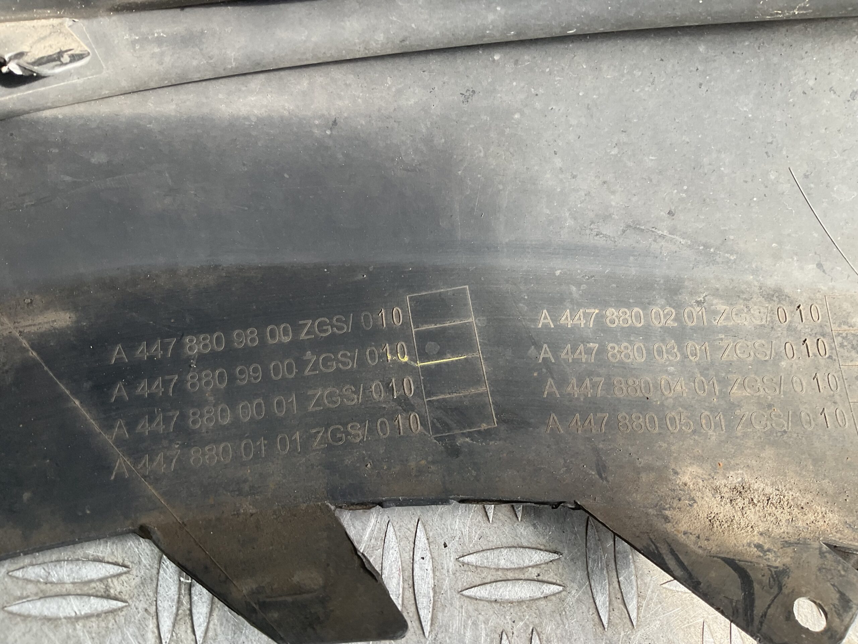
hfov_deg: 61.7
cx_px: 429
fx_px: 719
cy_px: 322
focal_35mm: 29
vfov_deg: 48.2
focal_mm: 3
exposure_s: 1/120
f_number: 1.8
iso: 32
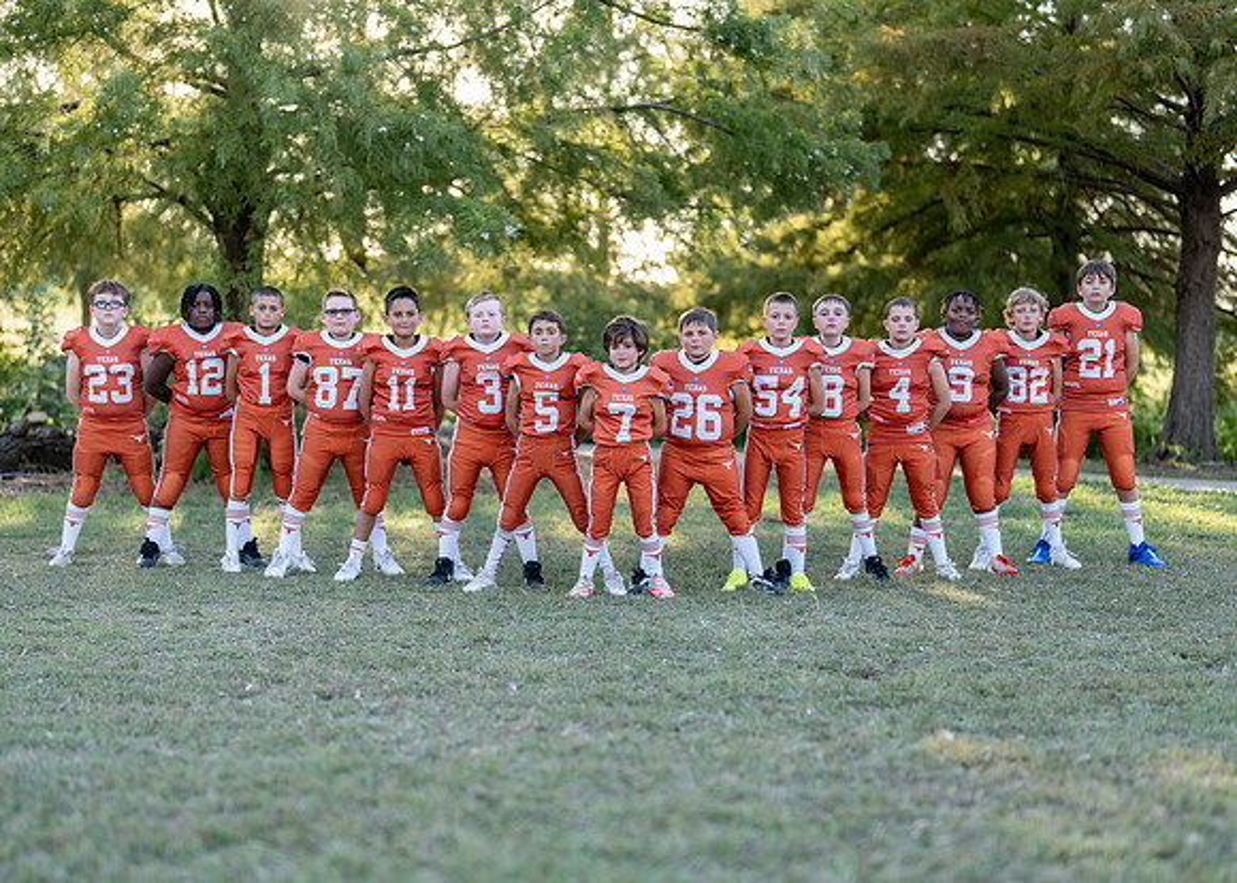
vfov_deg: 23.1
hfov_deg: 31.9
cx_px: 576
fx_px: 2162
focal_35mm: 62
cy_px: 500
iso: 100
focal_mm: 50
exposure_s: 1/640
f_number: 1.2
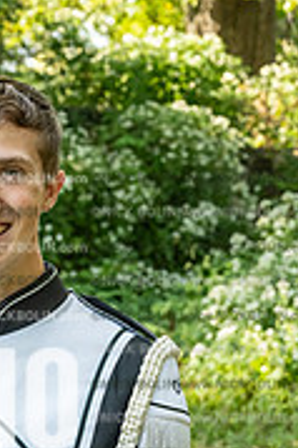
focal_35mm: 118
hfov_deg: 11.4
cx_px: -28
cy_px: 418
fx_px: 1468
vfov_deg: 17.1
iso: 1250
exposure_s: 1/800
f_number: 5.6
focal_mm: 47
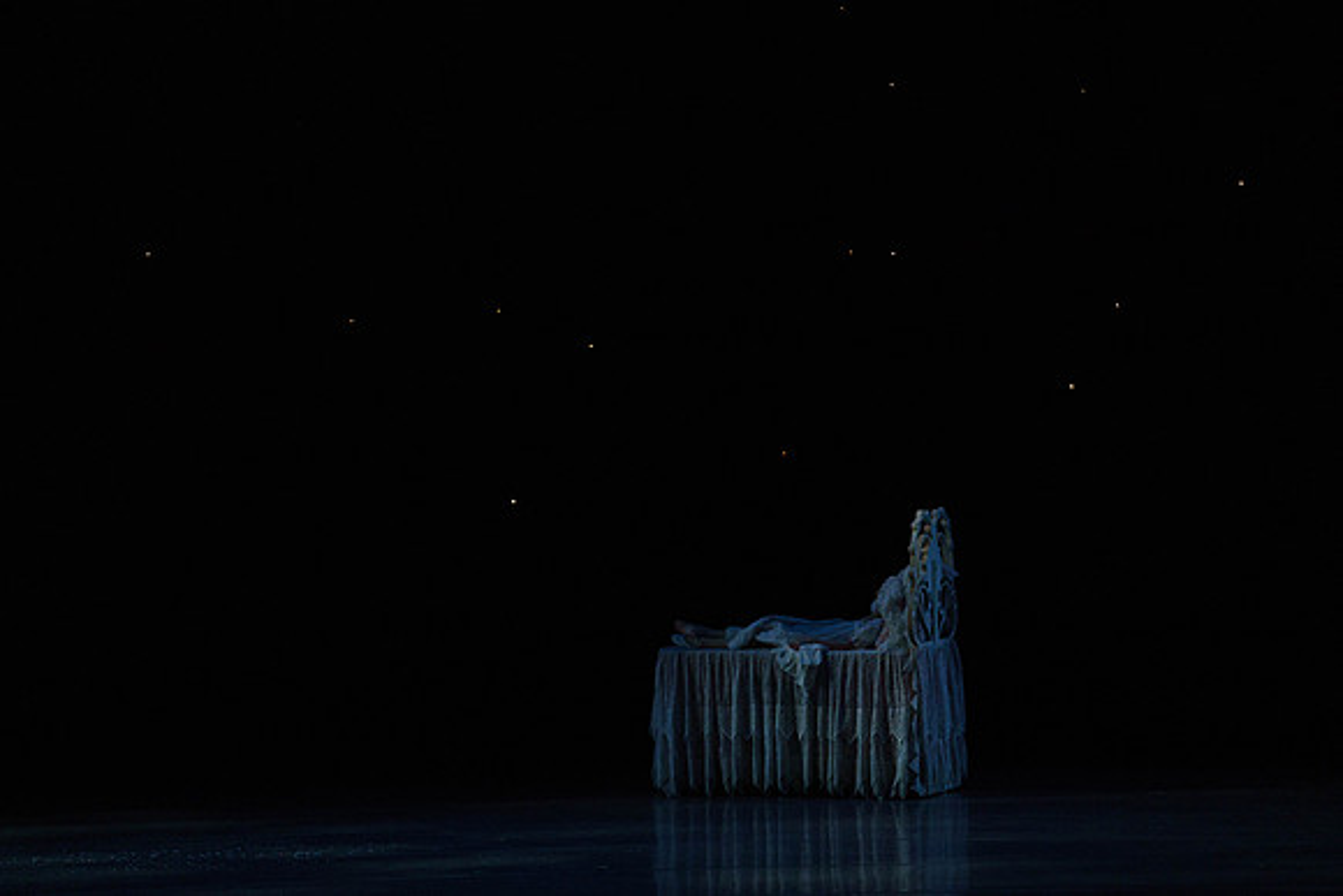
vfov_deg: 6.9
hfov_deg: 10.3
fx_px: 7463
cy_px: 448
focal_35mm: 200
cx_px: 672
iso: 5000
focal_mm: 200
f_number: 2.8
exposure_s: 1/320
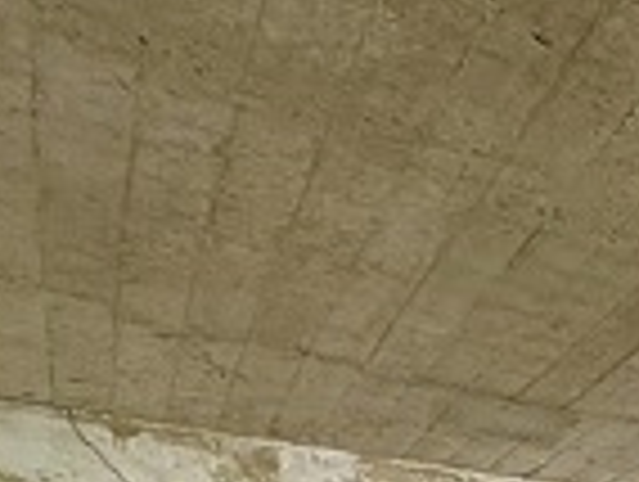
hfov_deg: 22.6
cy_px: 959
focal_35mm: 63
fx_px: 1165
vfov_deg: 17.2
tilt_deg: -6.8
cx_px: 1048
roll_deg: +1.2
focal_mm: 2.22
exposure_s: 1/50
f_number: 2.2
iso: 250
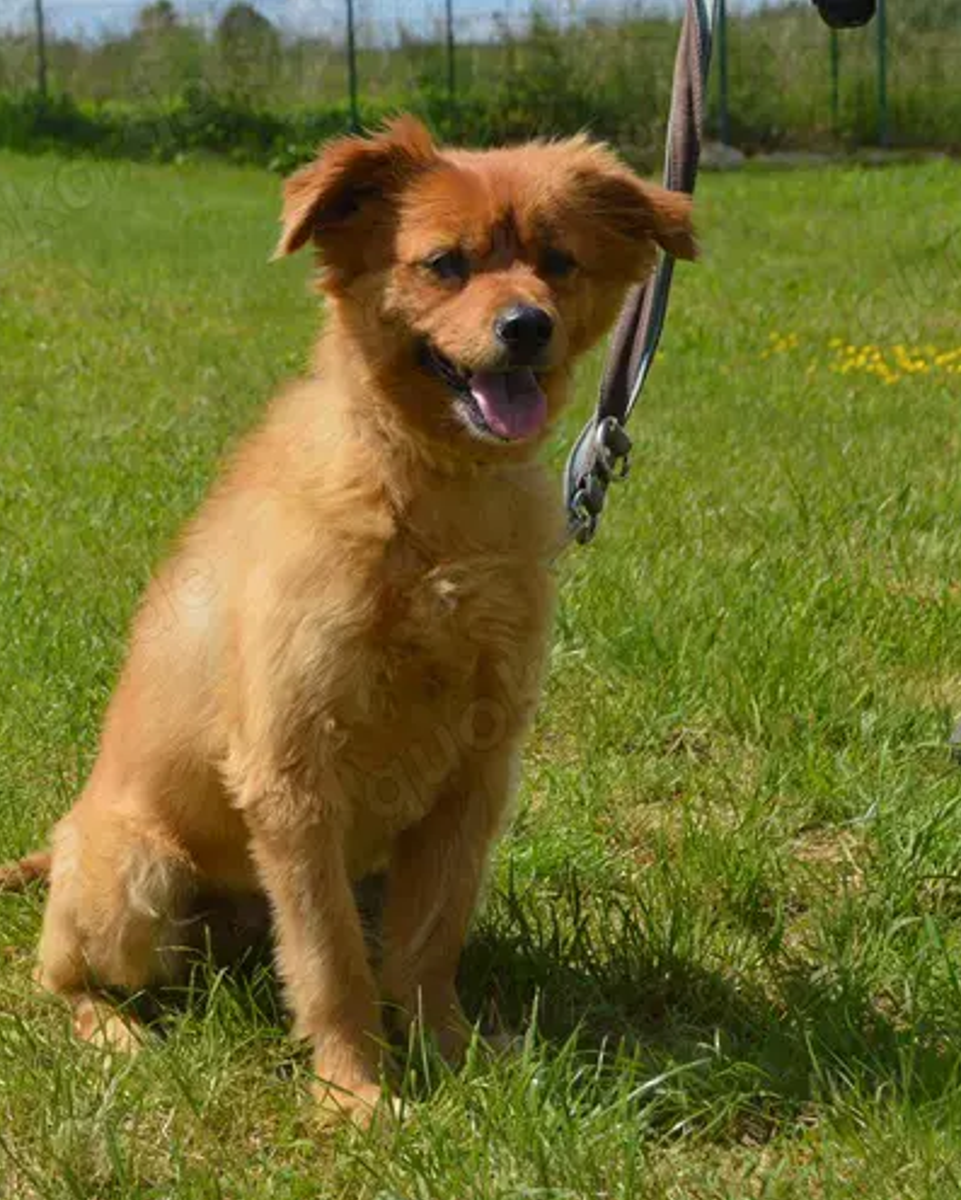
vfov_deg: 23.6
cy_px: 602
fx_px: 2879
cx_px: 111
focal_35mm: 81
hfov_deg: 18.7
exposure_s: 1/320
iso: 100
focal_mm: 38
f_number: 8
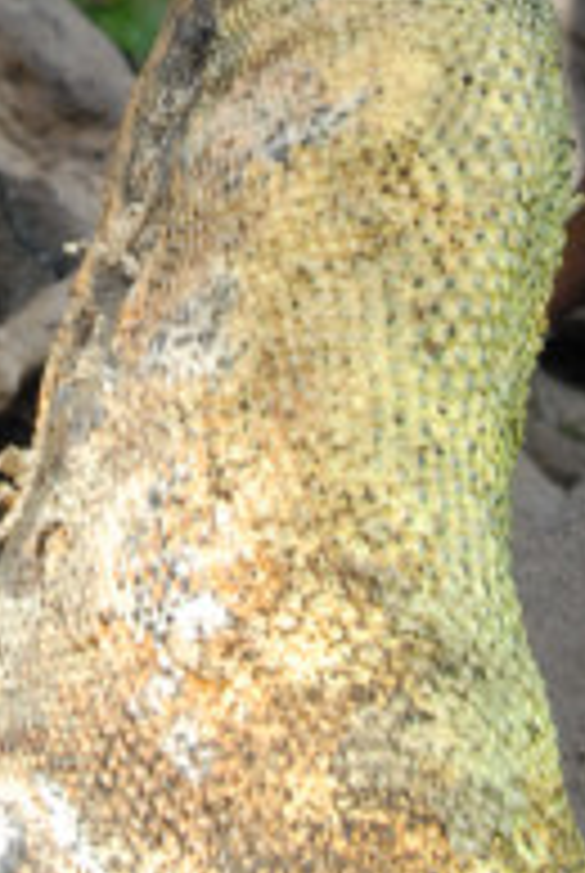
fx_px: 3157
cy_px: -202
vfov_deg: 15.1
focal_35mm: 130
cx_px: 135
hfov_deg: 10.6
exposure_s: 1/180
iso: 1600
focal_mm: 28
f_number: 6.3
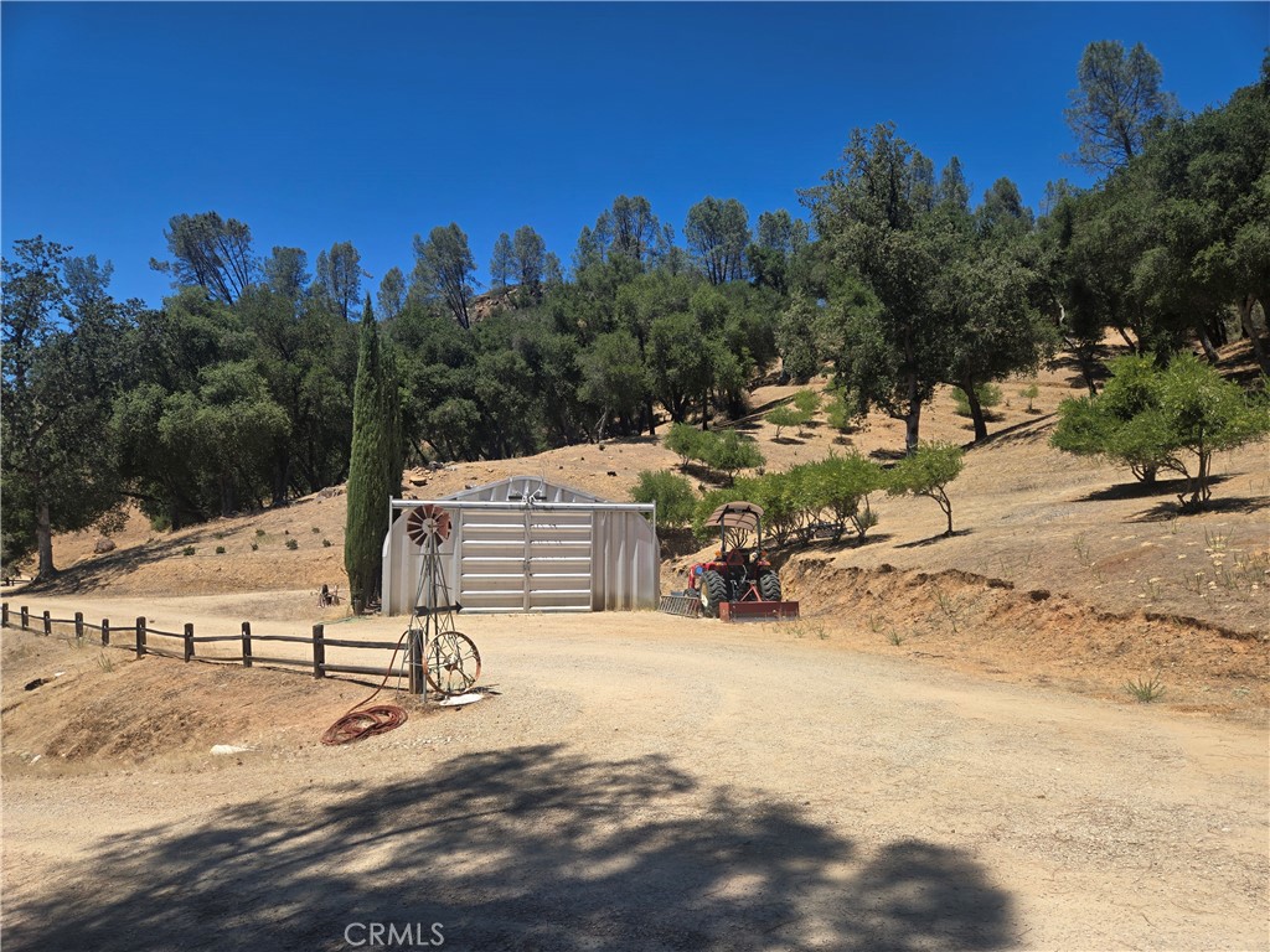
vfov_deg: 58.9
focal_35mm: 23
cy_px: 476
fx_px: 844
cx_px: 635
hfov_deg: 73.9
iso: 25
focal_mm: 5.4
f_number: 1.8
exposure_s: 1/2021
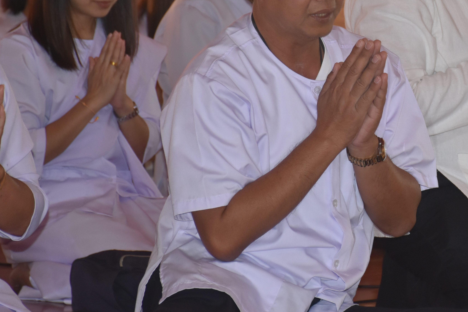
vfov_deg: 5.4
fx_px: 3313
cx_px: 416
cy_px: 55
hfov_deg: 8.1
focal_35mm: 255
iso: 800
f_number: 5.3
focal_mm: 95
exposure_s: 1/100
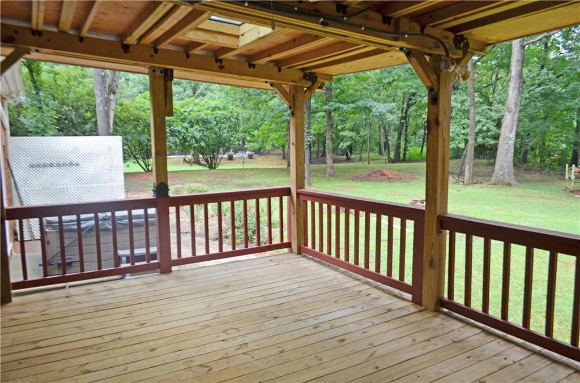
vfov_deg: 47.7
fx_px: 434
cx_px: 290
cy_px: 192
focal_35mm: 27
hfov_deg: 67.5
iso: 360
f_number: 5.6
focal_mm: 18
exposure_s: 1/125
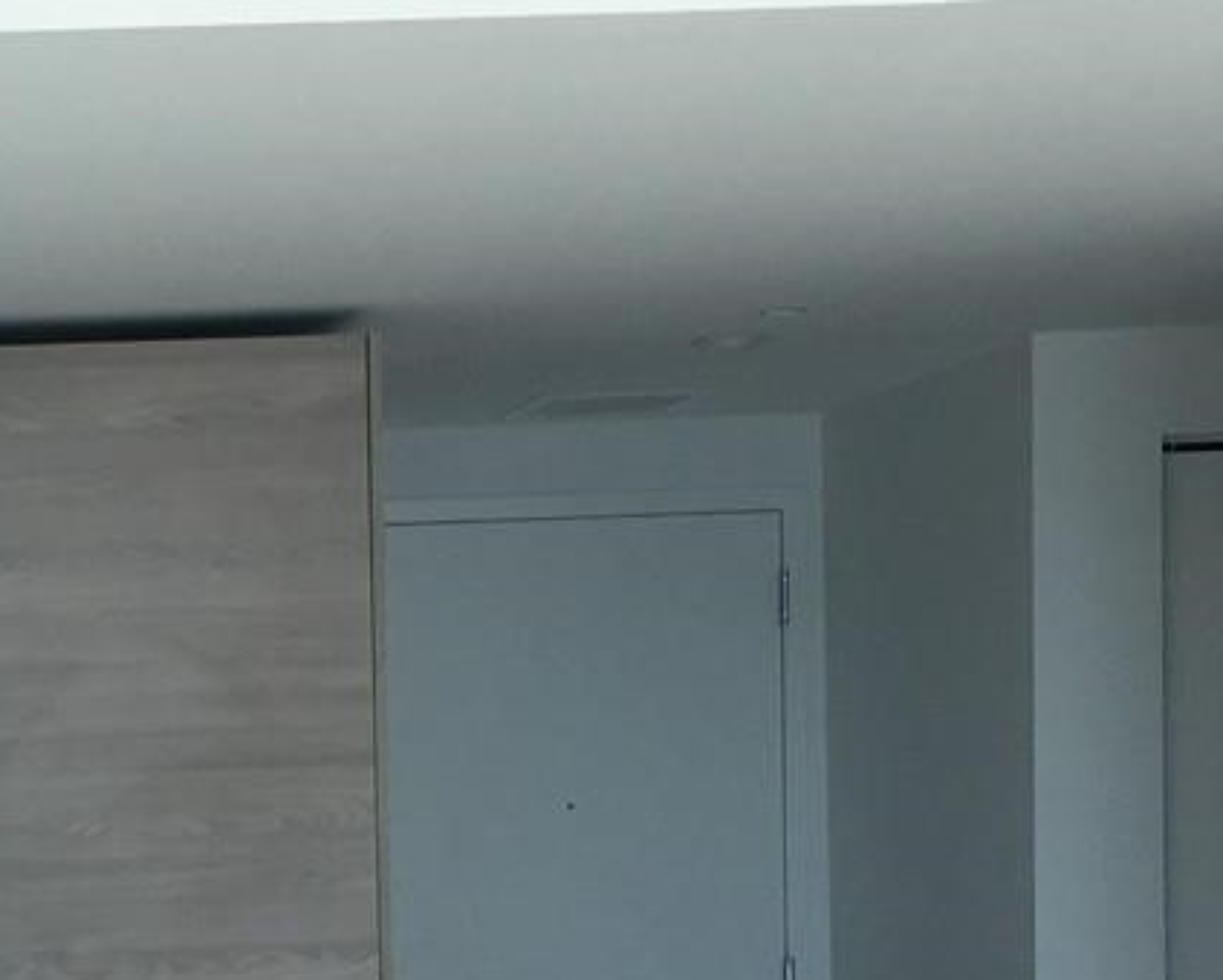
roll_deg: +1.7
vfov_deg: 14.1
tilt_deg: -5.3
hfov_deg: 17.4
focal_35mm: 107
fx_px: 3876
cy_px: 1113
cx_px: -72
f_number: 2.2
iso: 25
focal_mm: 4.15
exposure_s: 1/288
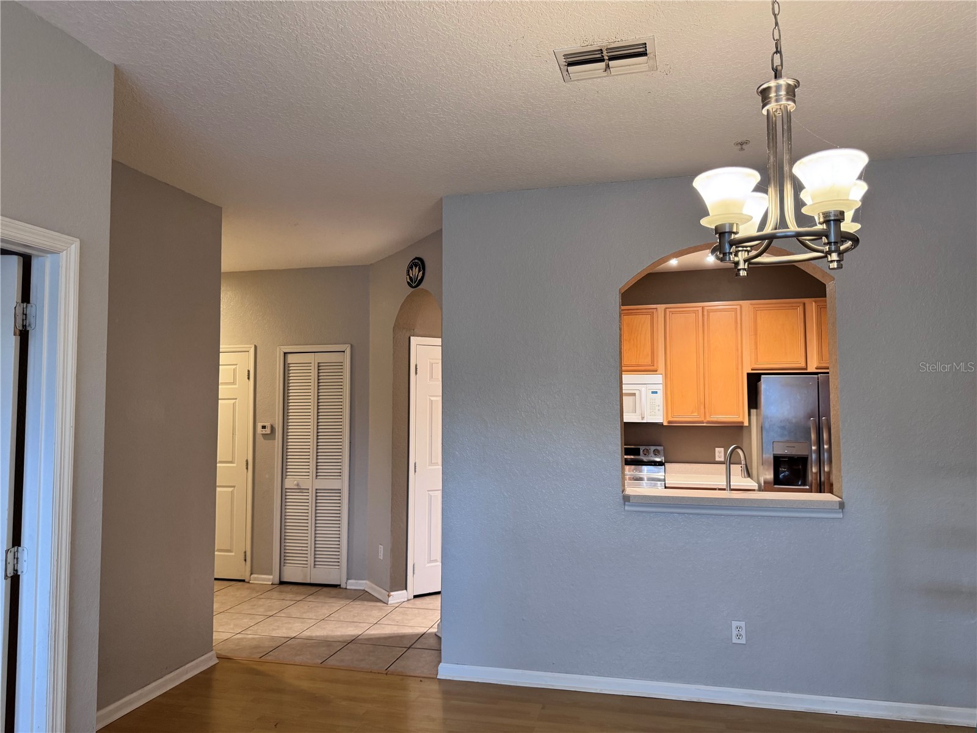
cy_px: 366
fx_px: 677
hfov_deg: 71.6
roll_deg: +0.4
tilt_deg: +3.4
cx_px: 488
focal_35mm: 24
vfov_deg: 56.8
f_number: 1.78
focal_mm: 6.76
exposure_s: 1/60
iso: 200
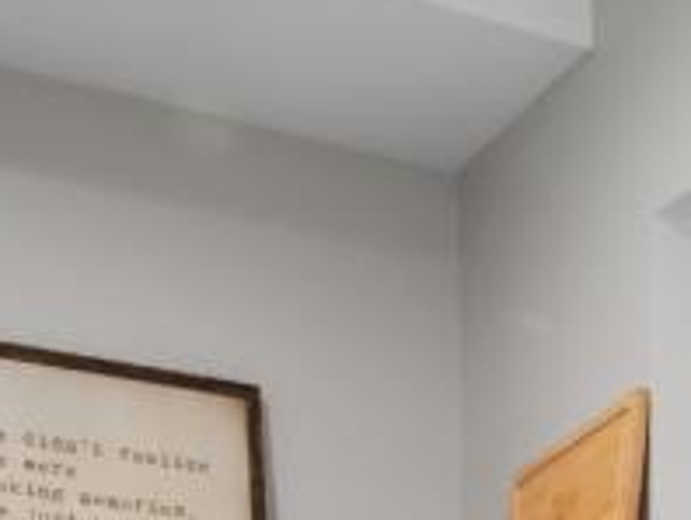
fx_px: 2119
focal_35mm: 106
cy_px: 1143
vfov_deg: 12.0
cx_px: 1187
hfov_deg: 16.1
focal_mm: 7
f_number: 7.1
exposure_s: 1/15
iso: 640
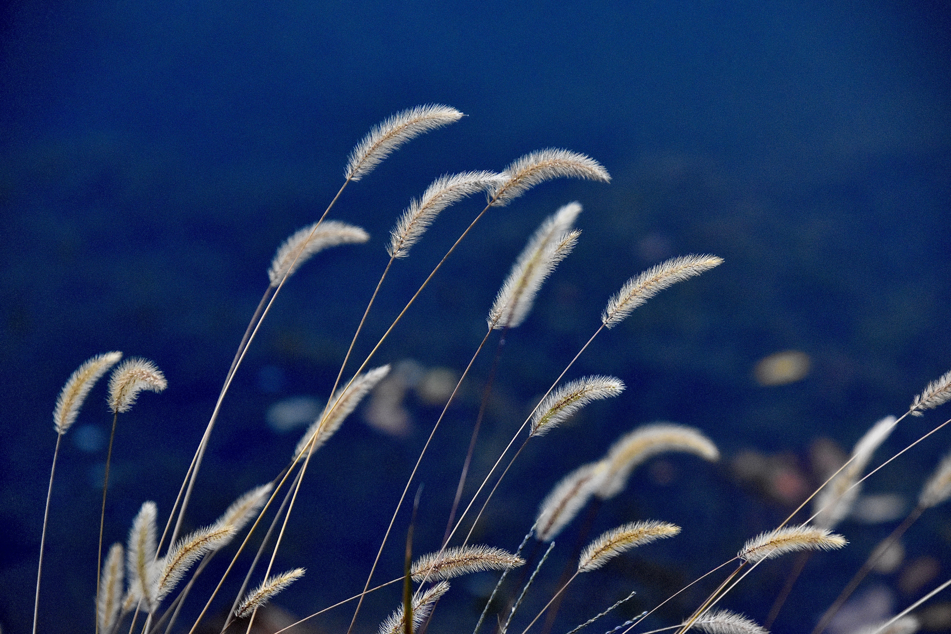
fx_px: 6141
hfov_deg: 8.9
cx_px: 476
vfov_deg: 5.9
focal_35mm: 232
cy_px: 317
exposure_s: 1/400
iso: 3200
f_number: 5.6
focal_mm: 155
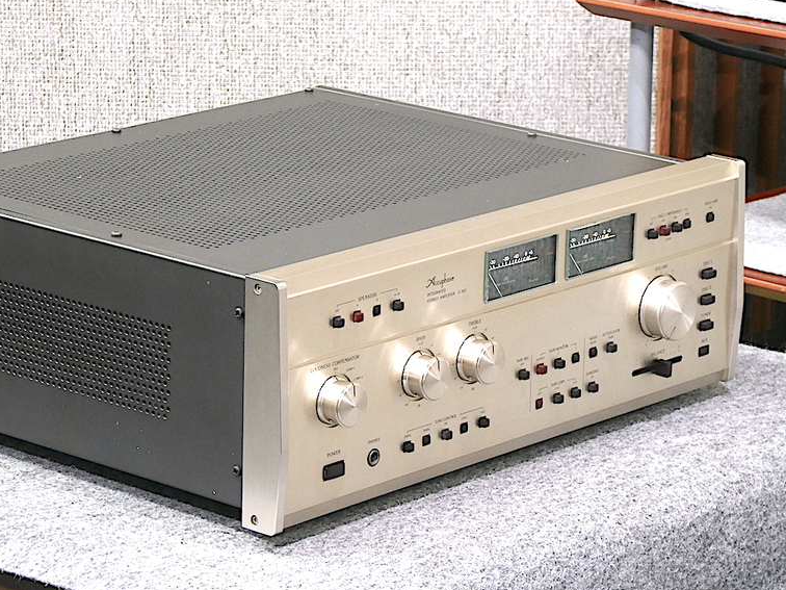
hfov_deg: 13.5
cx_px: 312
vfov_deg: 10.2
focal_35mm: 146
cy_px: 297
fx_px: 3315
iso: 200
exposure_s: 1/4
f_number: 5.1
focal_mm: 20.6
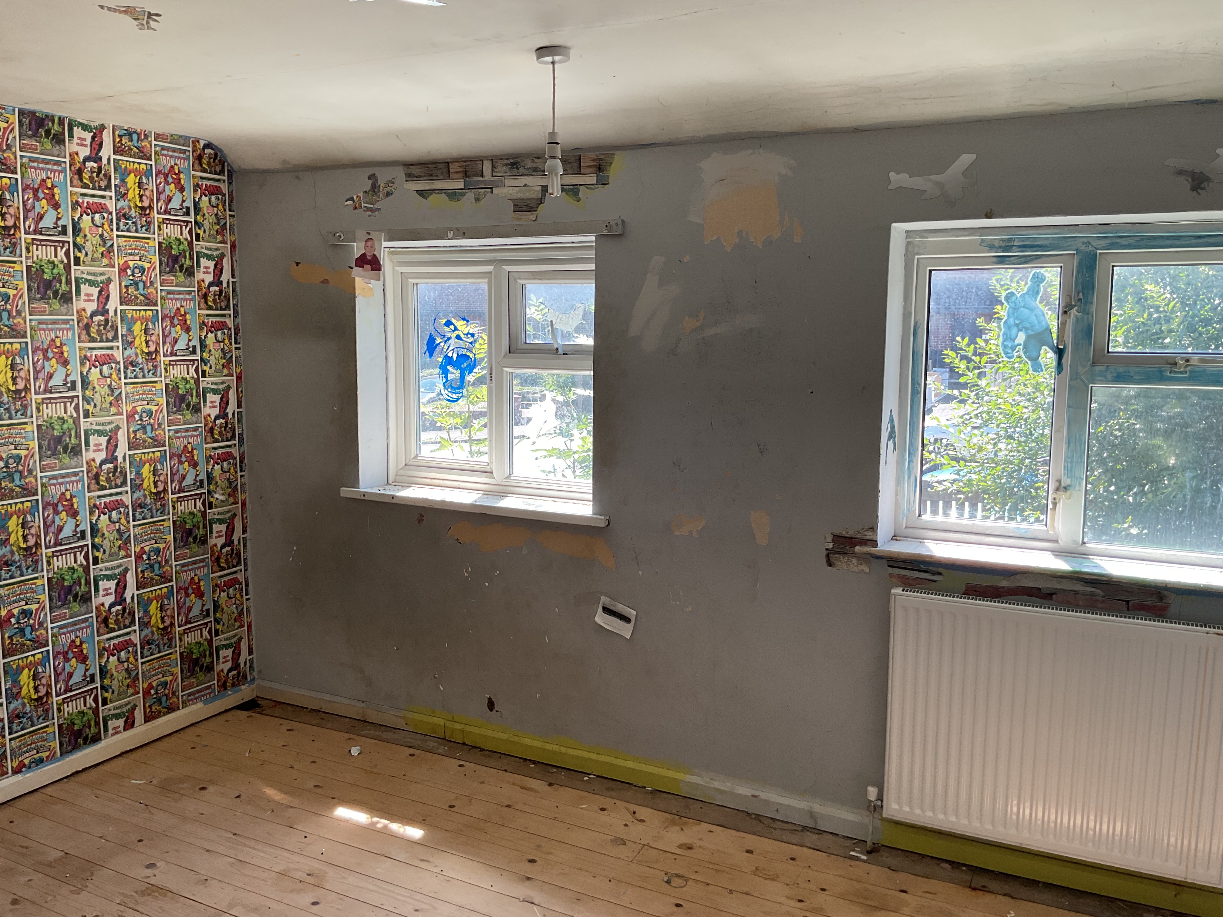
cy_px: 458
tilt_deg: -6.0
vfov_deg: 48.2
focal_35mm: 29
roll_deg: -0.7
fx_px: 1025
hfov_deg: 61.7
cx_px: 612
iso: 32
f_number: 1.8
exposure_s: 1/120
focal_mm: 3
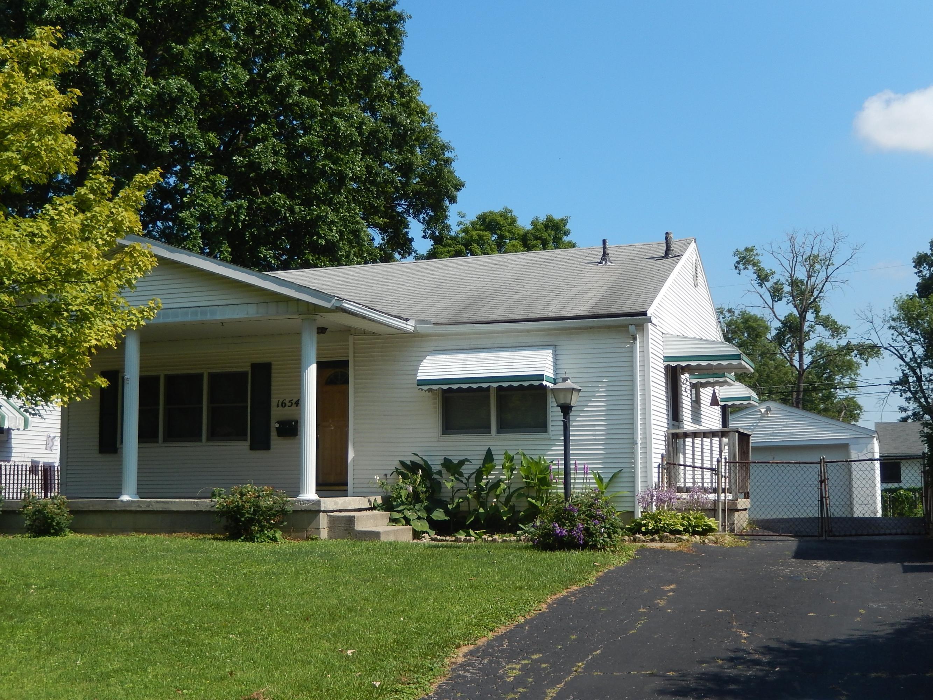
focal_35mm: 45
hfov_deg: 42.1
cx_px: 466
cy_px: 350
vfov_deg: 32.2
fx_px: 1213
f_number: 4.3
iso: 125
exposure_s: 1/1000
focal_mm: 8.1
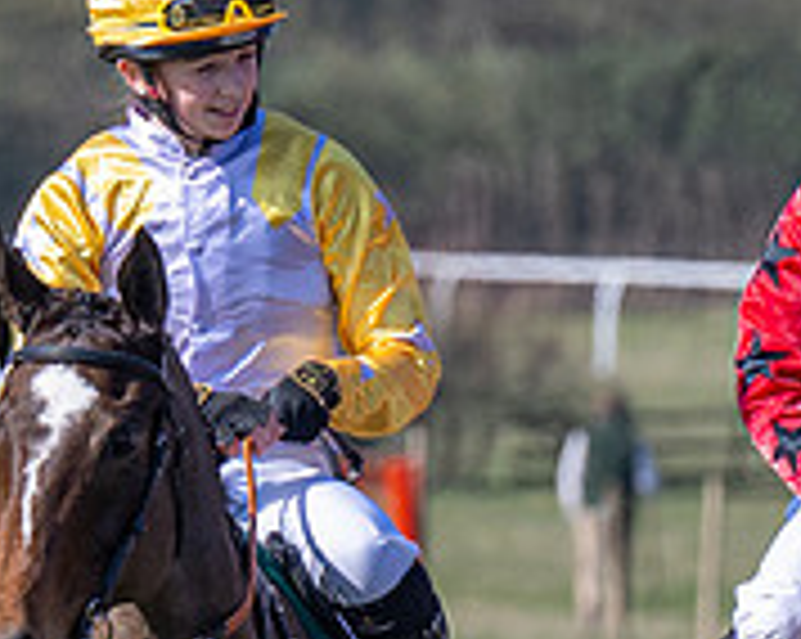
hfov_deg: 1.3
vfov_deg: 1.0
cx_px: 799
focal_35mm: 1477
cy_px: 488
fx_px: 34976
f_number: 5
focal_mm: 200
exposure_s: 1/1250
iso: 200
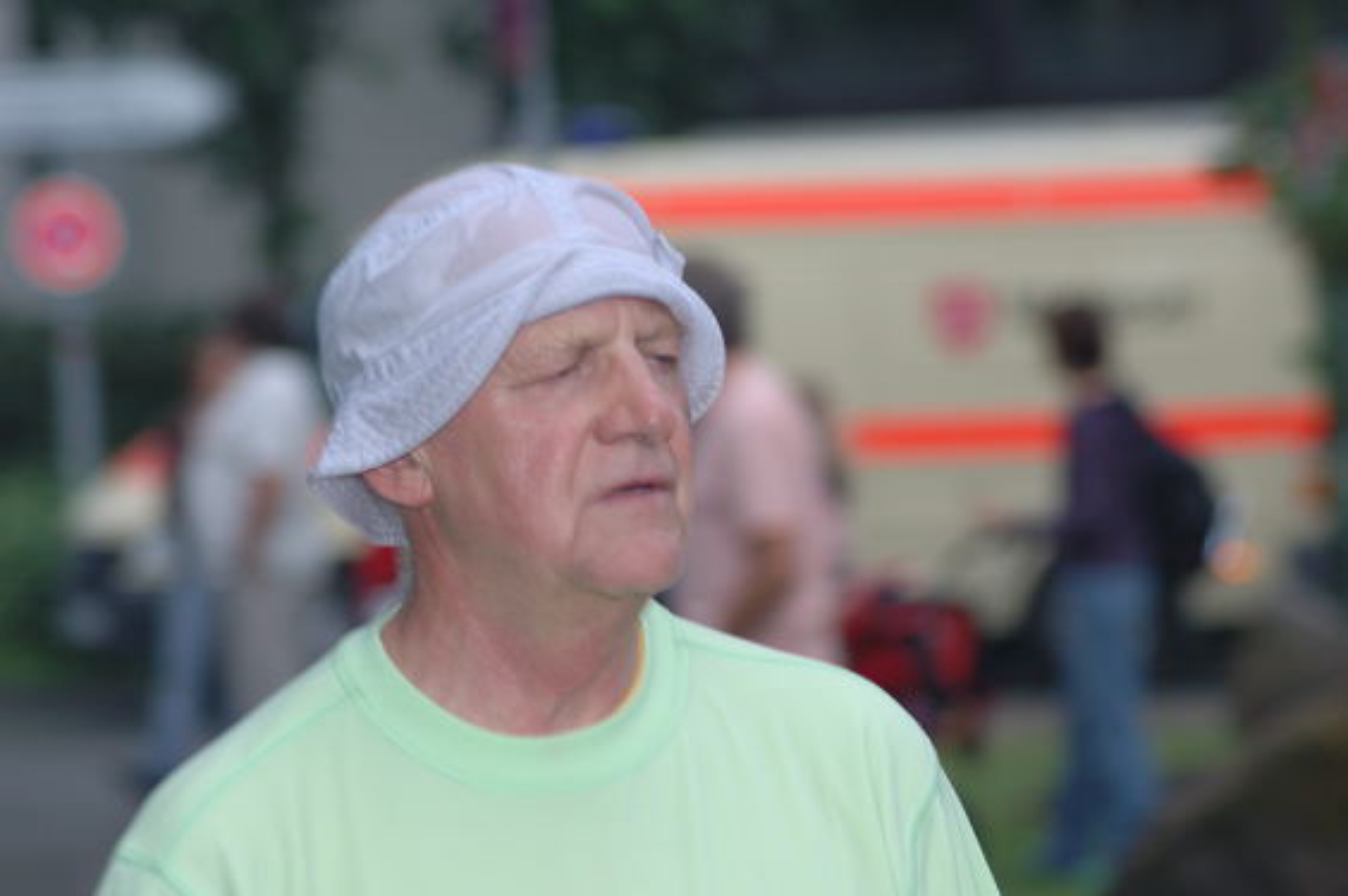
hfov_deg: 10.2
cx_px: 674
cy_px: 448
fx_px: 7576
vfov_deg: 6.8
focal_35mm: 202
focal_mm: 135
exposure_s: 1/125
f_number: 5.6
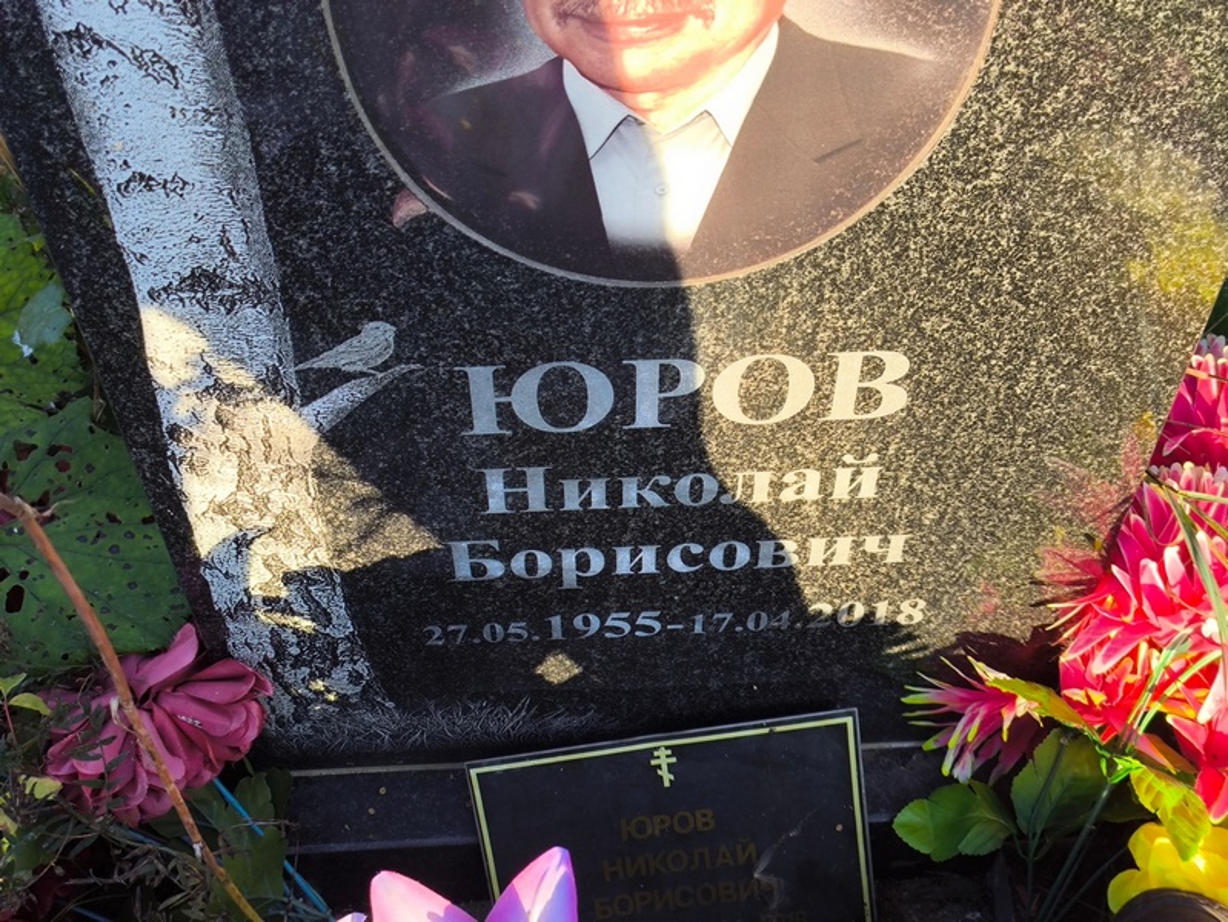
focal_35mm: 50
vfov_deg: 29.1
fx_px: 1775
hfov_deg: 38.2
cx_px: 614
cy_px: 461
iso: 50
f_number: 1.7
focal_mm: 4.71
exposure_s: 1/369
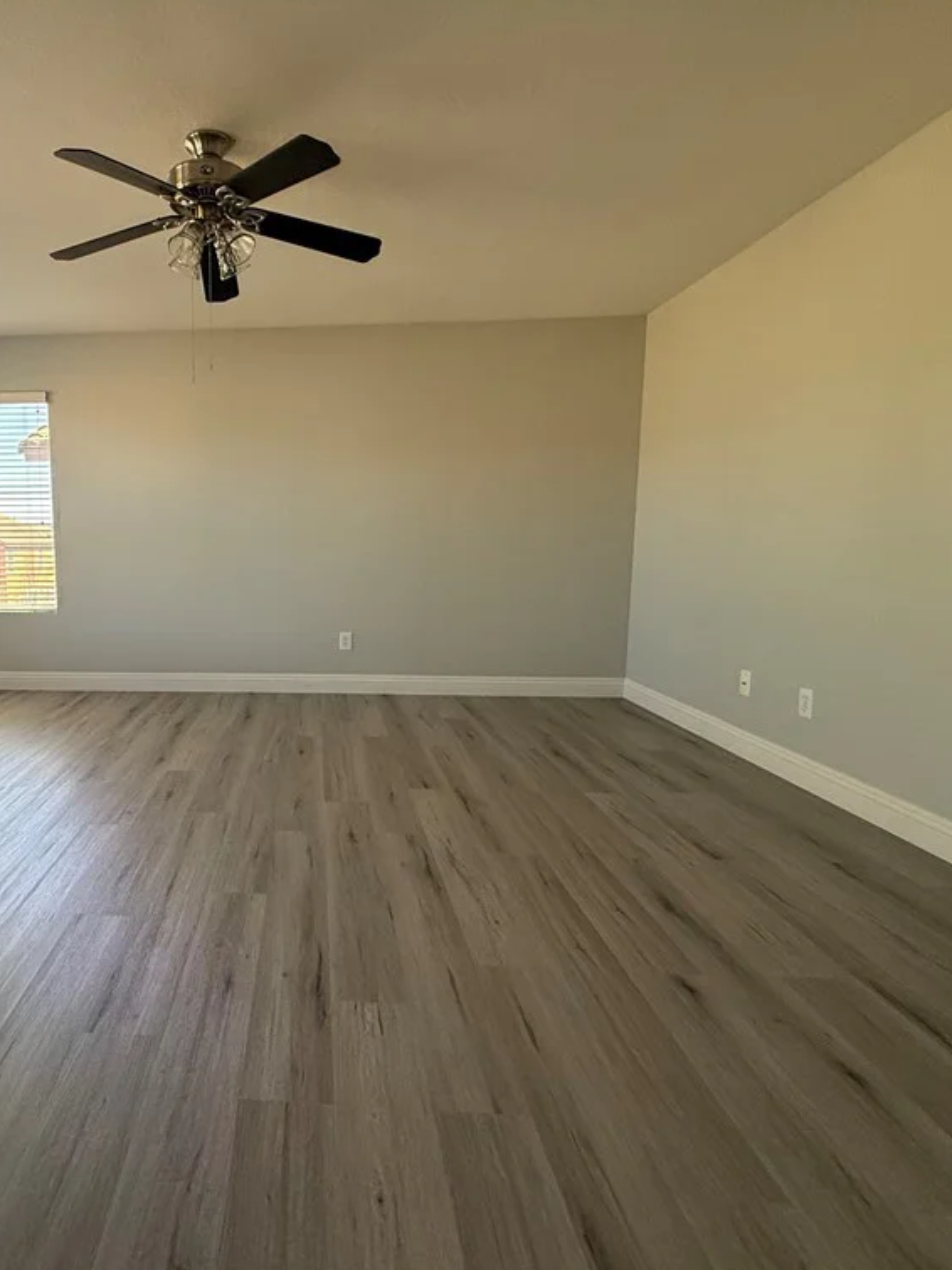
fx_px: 697
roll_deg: +0.3
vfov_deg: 84.7
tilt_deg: -7.2
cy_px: 629
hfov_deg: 65.4
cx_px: 264
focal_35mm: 19
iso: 320
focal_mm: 2.22
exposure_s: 1/99
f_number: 2.2
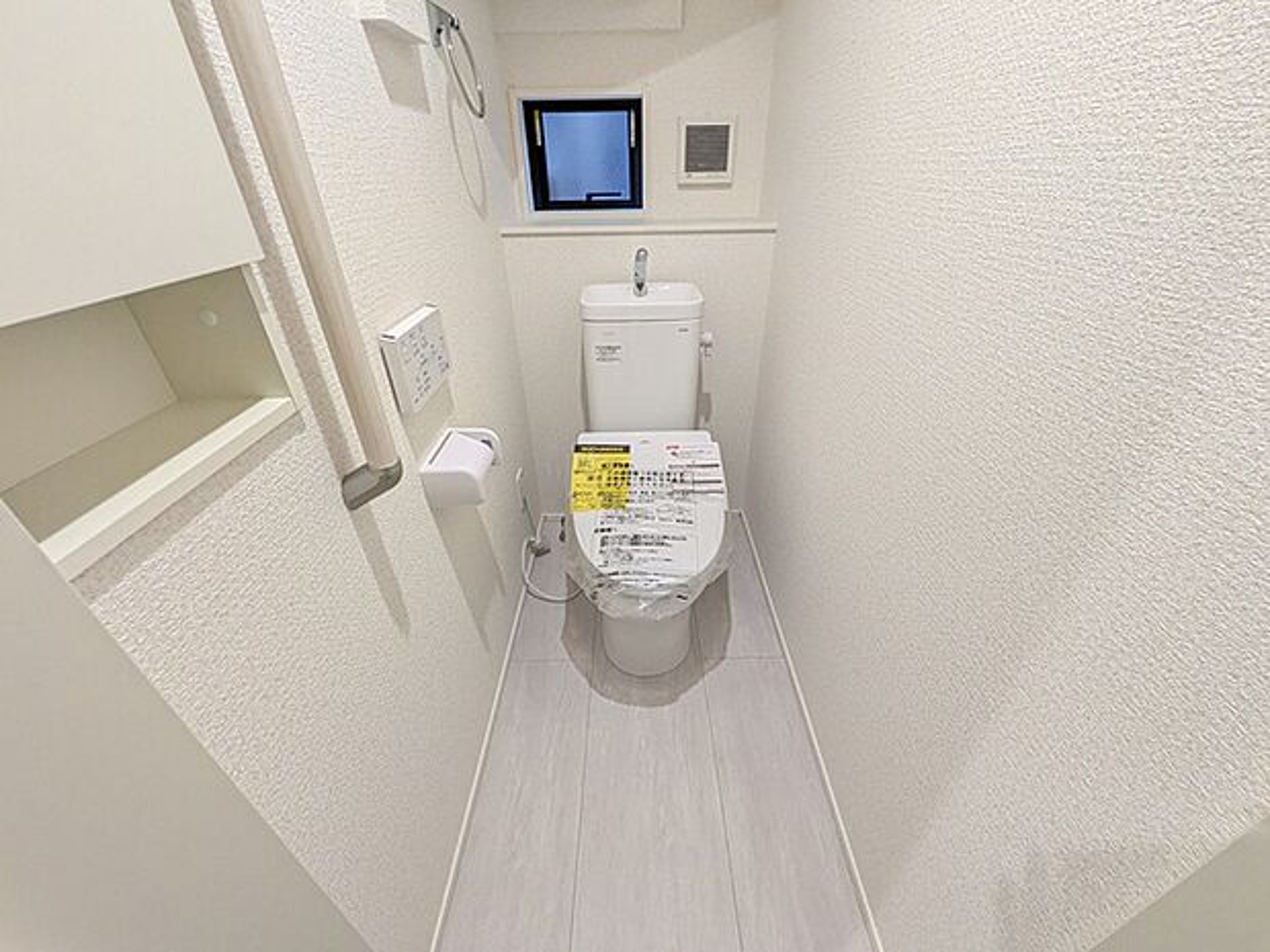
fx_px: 514
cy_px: 476
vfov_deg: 85.7
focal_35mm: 14
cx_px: 635
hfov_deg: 102.1
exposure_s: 1/120
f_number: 2.2
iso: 226
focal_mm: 1.83
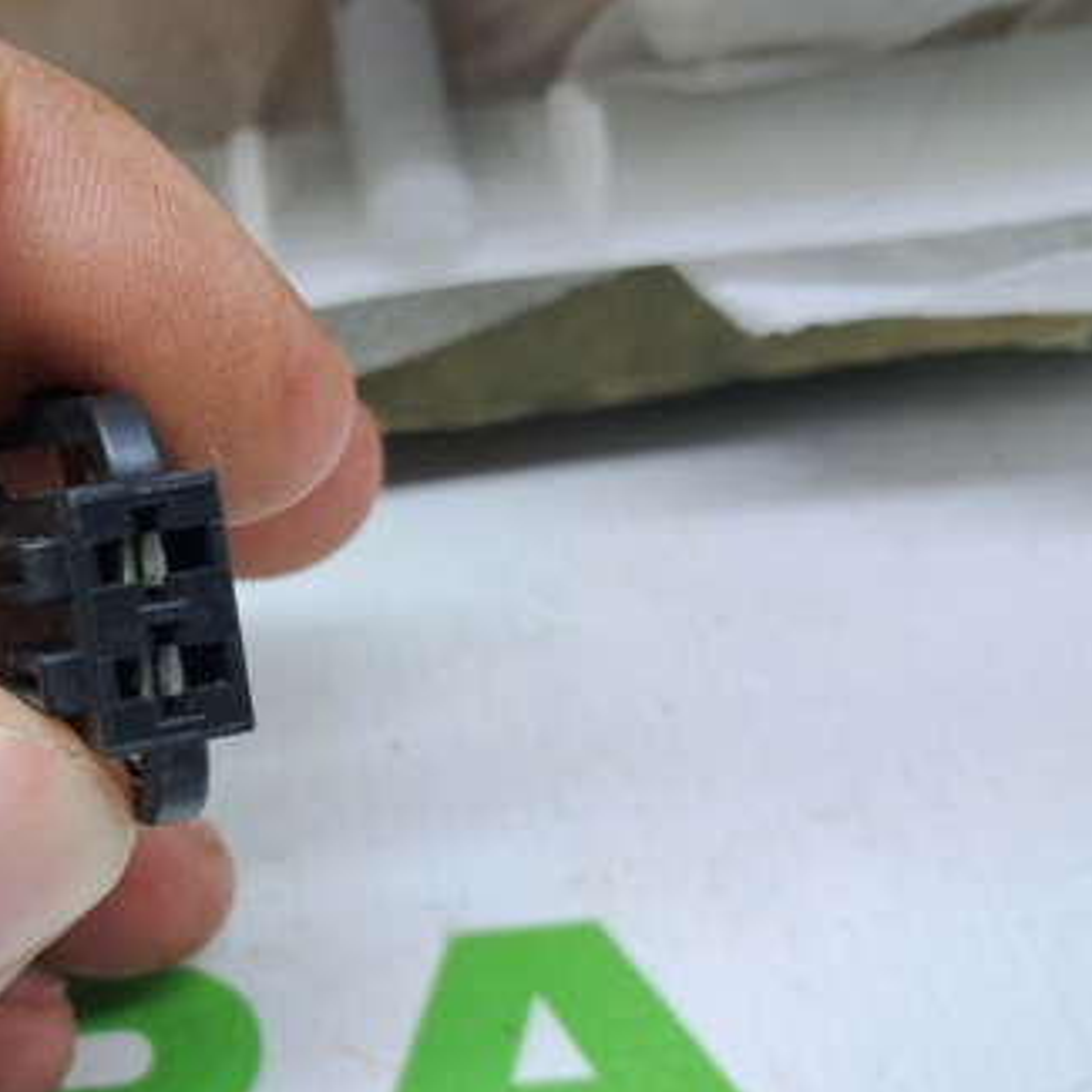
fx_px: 1677
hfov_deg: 34.4
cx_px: 151
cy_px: 640
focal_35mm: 47
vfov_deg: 36.0
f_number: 1.8
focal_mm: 4
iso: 64
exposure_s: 1/50
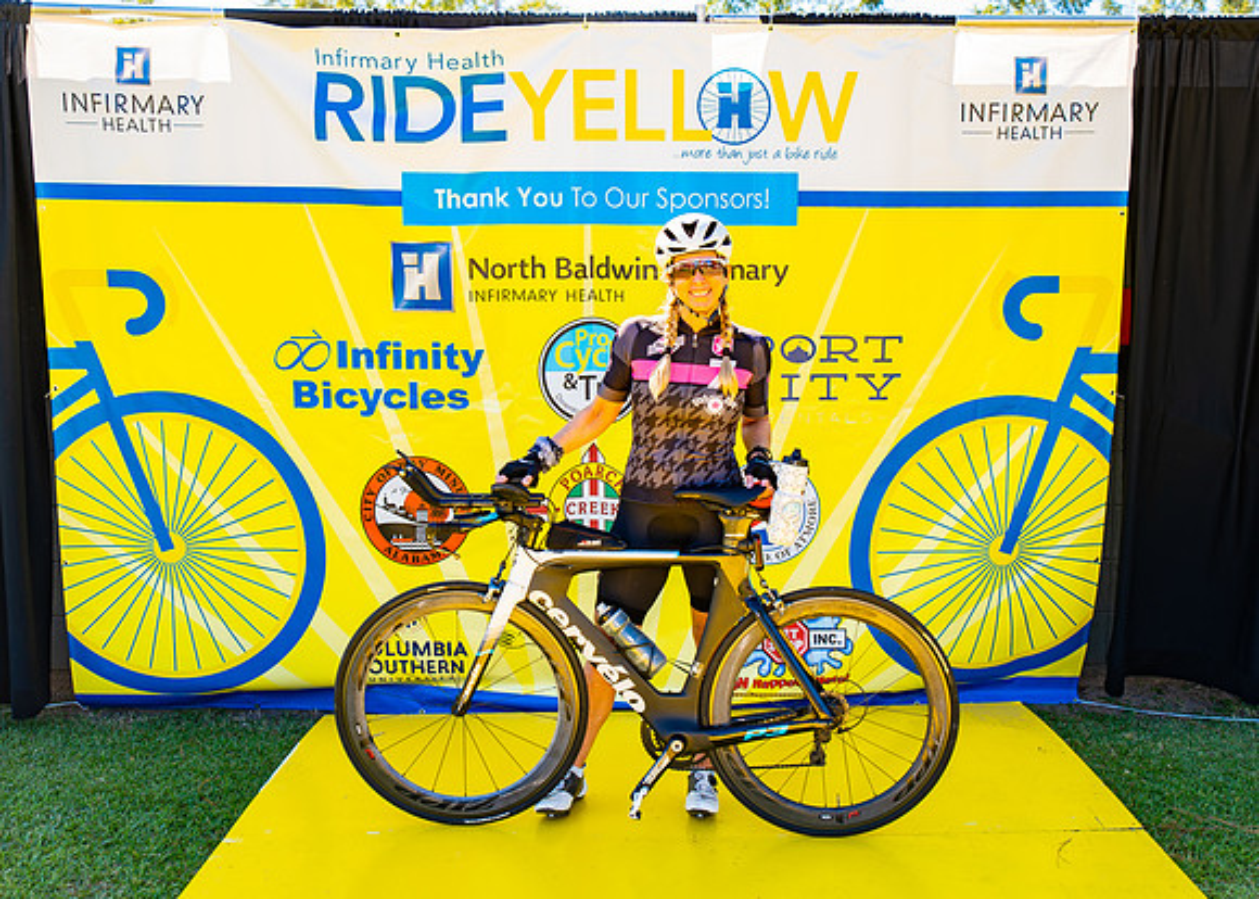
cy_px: 439
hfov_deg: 47.3
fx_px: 1434
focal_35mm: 40
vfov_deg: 34.8
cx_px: 709
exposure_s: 1/200
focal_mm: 34
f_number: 2.8
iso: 100
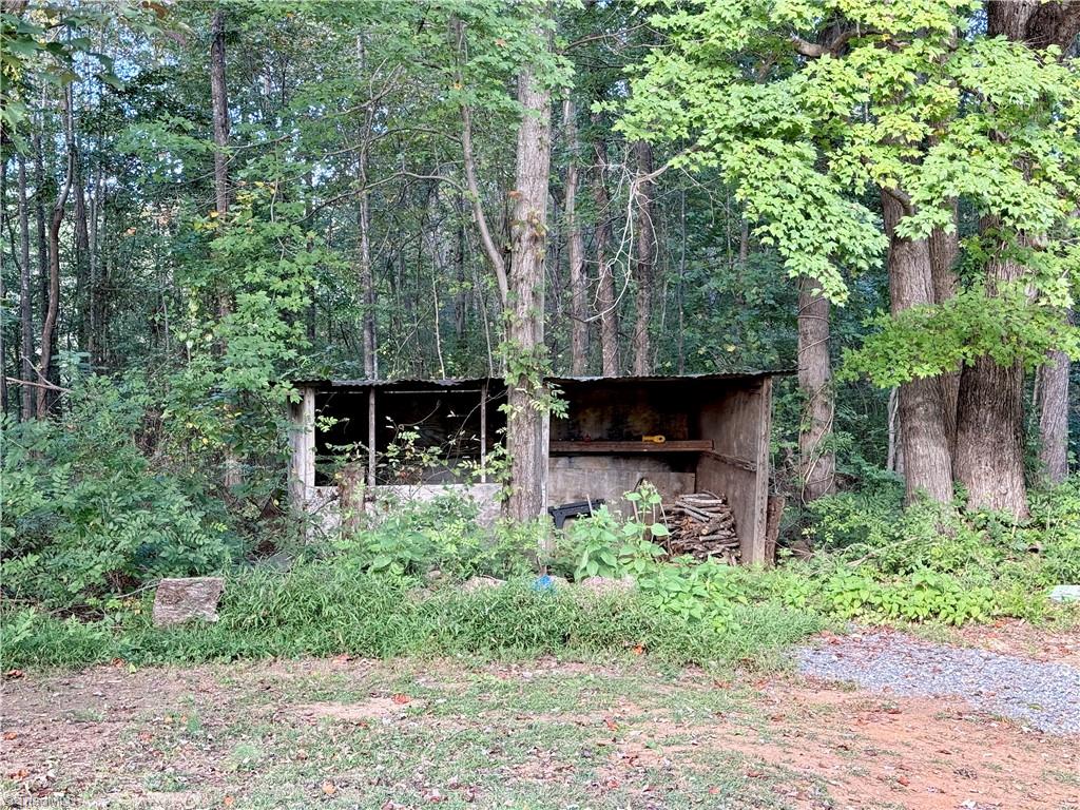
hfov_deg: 39.7
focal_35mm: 48
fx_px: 1498
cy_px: 405
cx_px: 540
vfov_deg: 30.3
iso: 100
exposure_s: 1/117
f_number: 1.78
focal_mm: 6.76
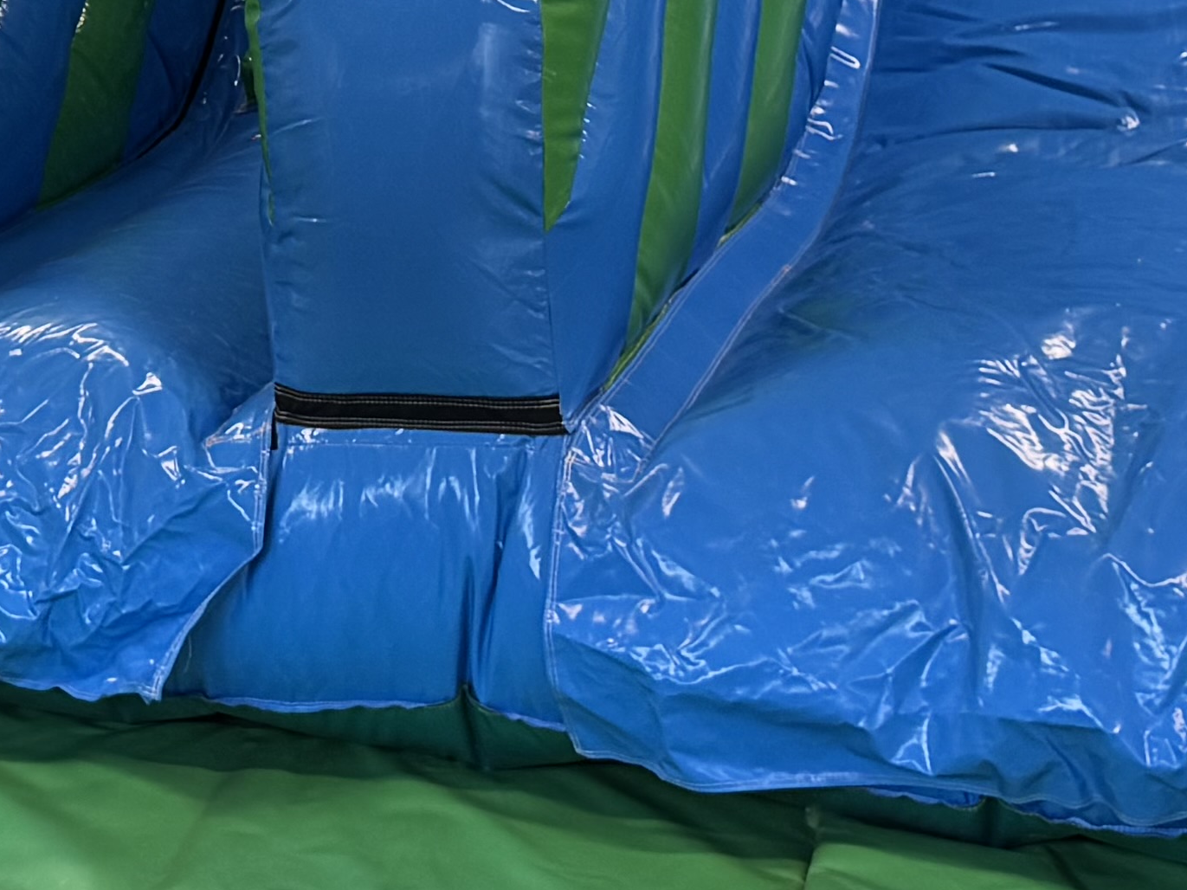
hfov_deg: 19.2
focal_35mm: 100
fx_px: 3429
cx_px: 85
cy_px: -369
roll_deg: +0.3
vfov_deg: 14.0
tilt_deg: -1.3
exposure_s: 1/95
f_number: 1.78
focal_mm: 6.76
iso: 200
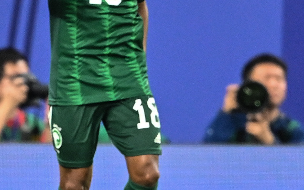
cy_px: 82
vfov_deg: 1.0
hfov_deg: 1.6
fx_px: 10874
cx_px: 175
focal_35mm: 1312
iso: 1600
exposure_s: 1/1000
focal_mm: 400
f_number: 2.8
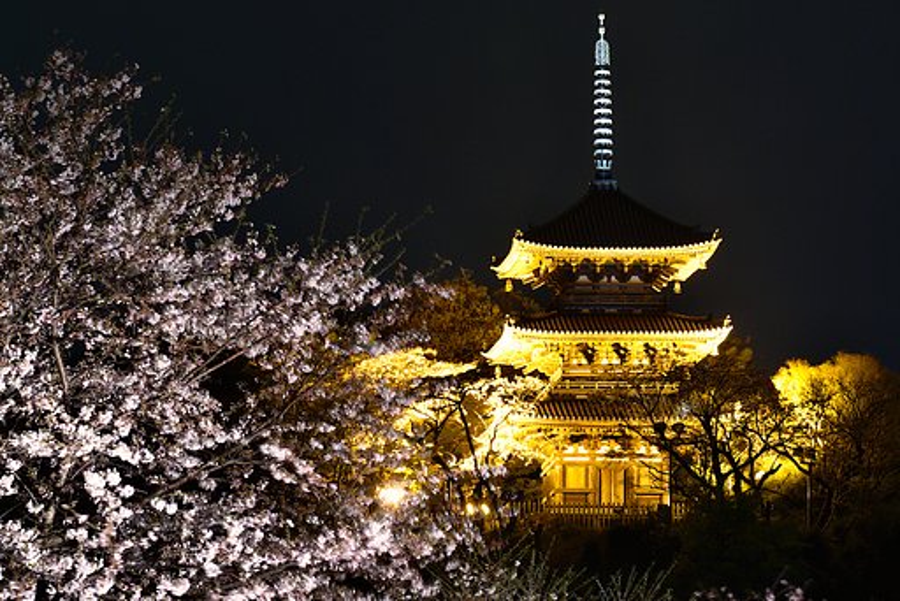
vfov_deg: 6.6
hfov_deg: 9.9
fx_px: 5178
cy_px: 300
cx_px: 450
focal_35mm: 207
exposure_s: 10
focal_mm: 138
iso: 100
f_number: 13
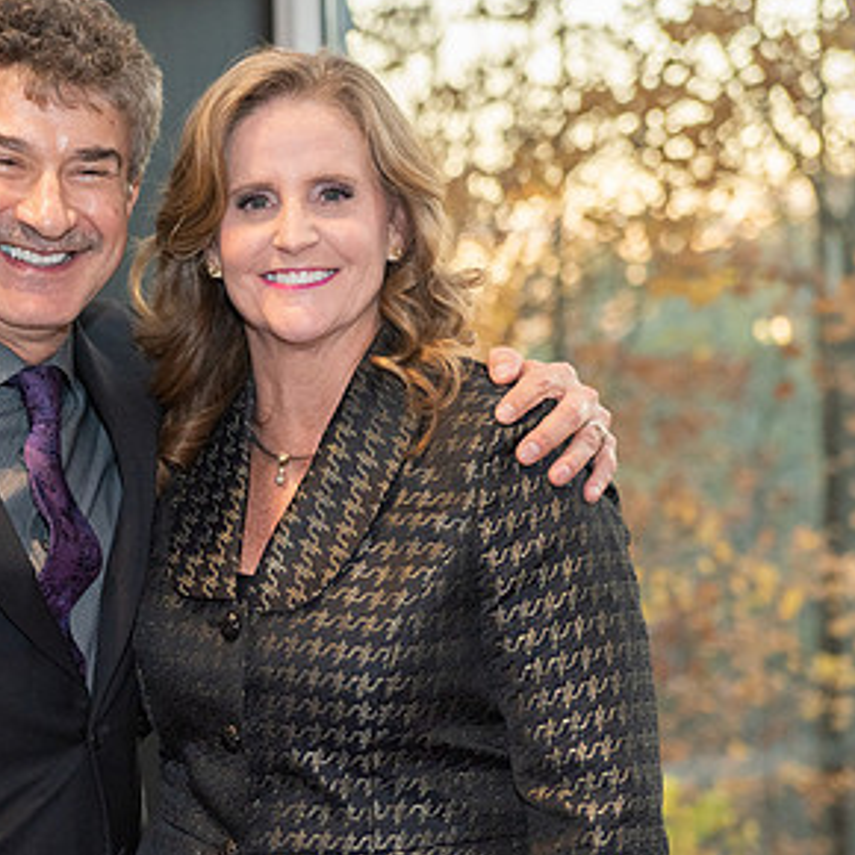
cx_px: 178
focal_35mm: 121
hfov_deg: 14.3
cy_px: 447
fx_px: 3381
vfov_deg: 14.4
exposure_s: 1/250
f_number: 4
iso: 1000
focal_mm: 66
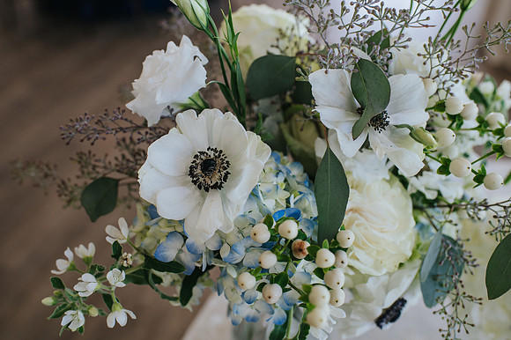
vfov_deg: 37.8
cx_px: 256
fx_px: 497
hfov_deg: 54.5
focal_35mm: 35
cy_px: 170
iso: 800
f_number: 3.5
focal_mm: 35
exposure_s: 1/320
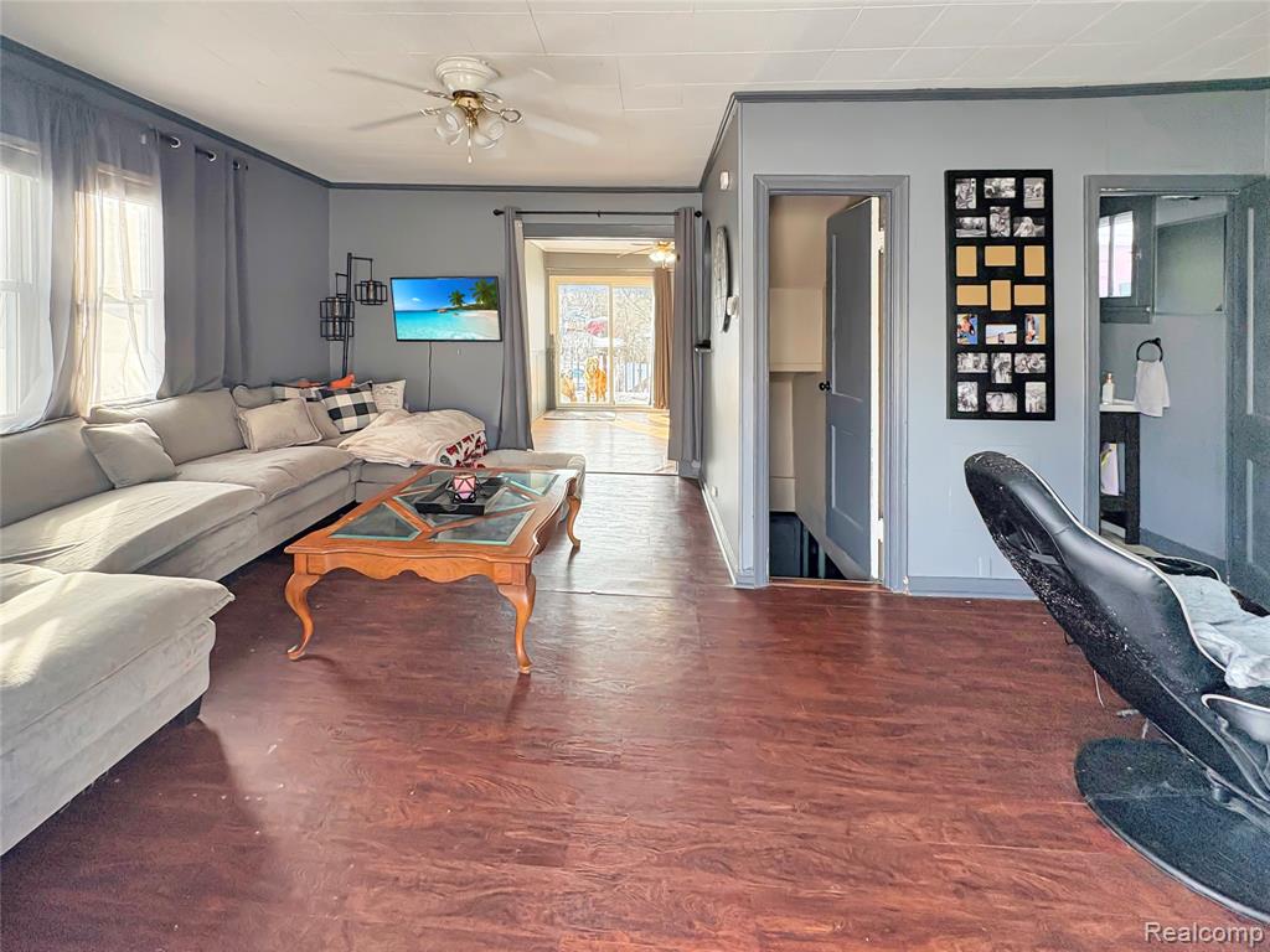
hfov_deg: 102.1
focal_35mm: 14
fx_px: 514
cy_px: 476
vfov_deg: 85.7
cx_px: 635
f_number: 2.2
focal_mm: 2.22
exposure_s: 1/99
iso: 160
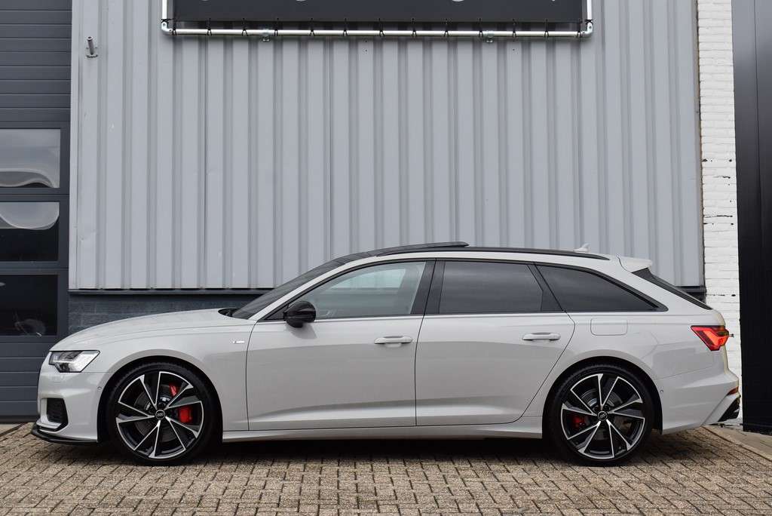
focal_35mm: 60
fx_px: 1287
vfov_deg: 22.7
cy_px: 258
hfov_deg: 33.4
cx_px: 386
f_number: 8
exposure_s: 1/250
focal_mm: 40
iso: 400
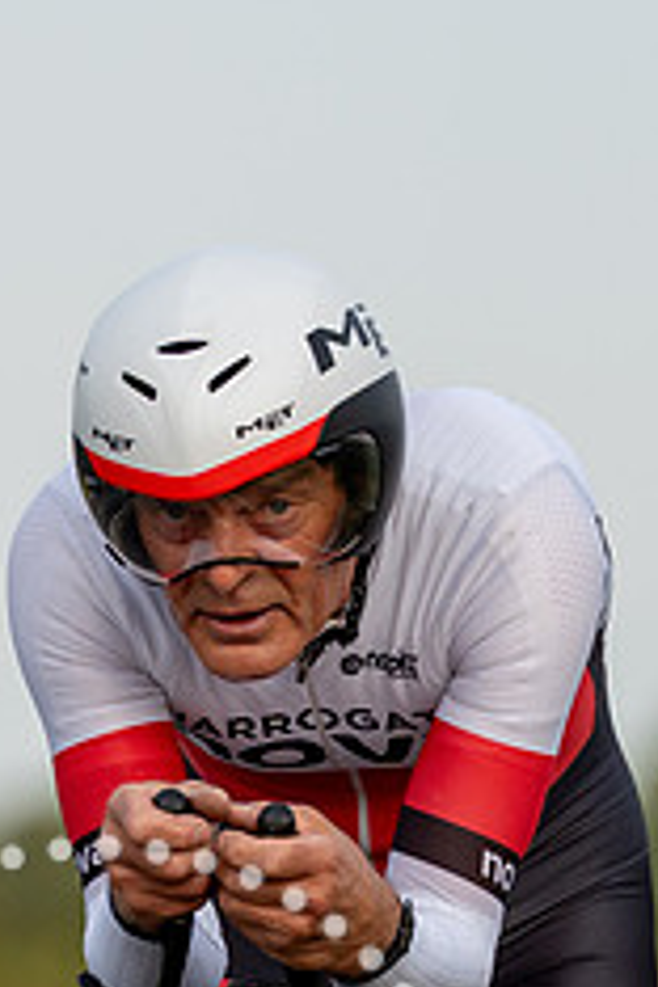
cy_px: 932
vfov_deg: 2.3
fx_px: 24097
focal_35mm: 879
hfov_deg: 1.6
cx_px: 483
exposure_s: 1/1000
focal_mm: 197
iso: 125
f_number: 3.2
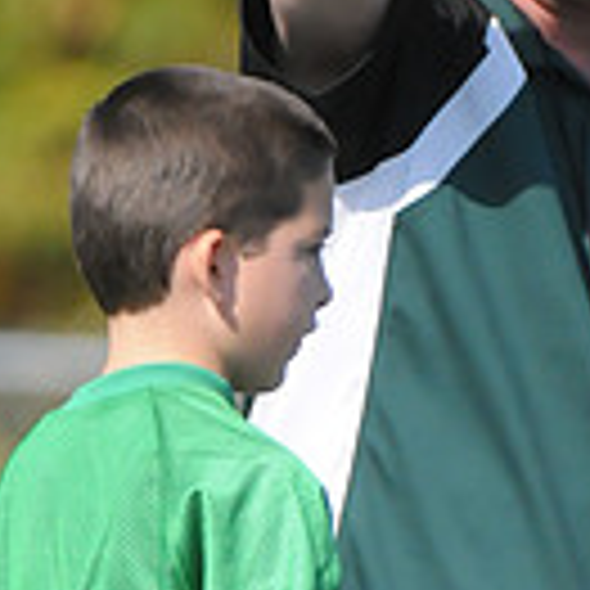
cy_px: 923
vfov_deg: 1.1
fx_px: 31547
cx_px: 182
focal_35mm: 1636
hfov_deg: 1.1
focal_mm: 290
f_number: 4
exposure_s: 1/8000
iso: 1600
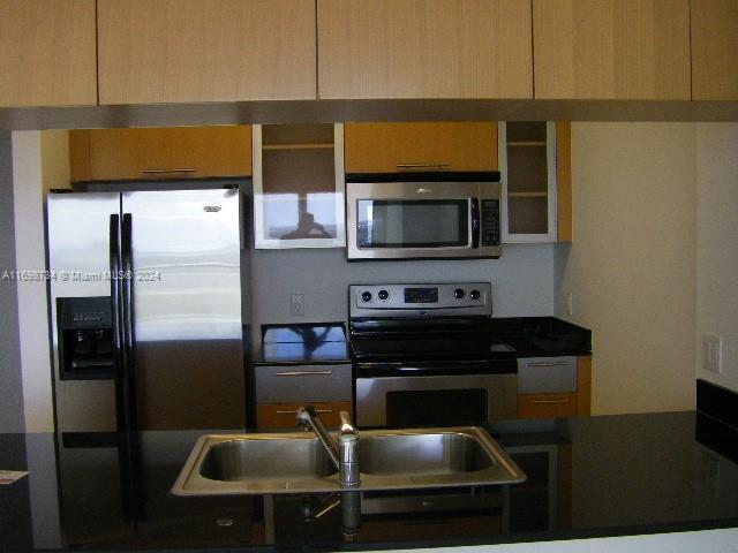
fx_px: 810
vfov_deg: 37.7
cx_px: 369
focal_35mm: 38
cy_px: 276
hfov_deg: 49.0
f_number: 3.5
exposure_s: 1/50
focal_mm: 6.3
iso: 250
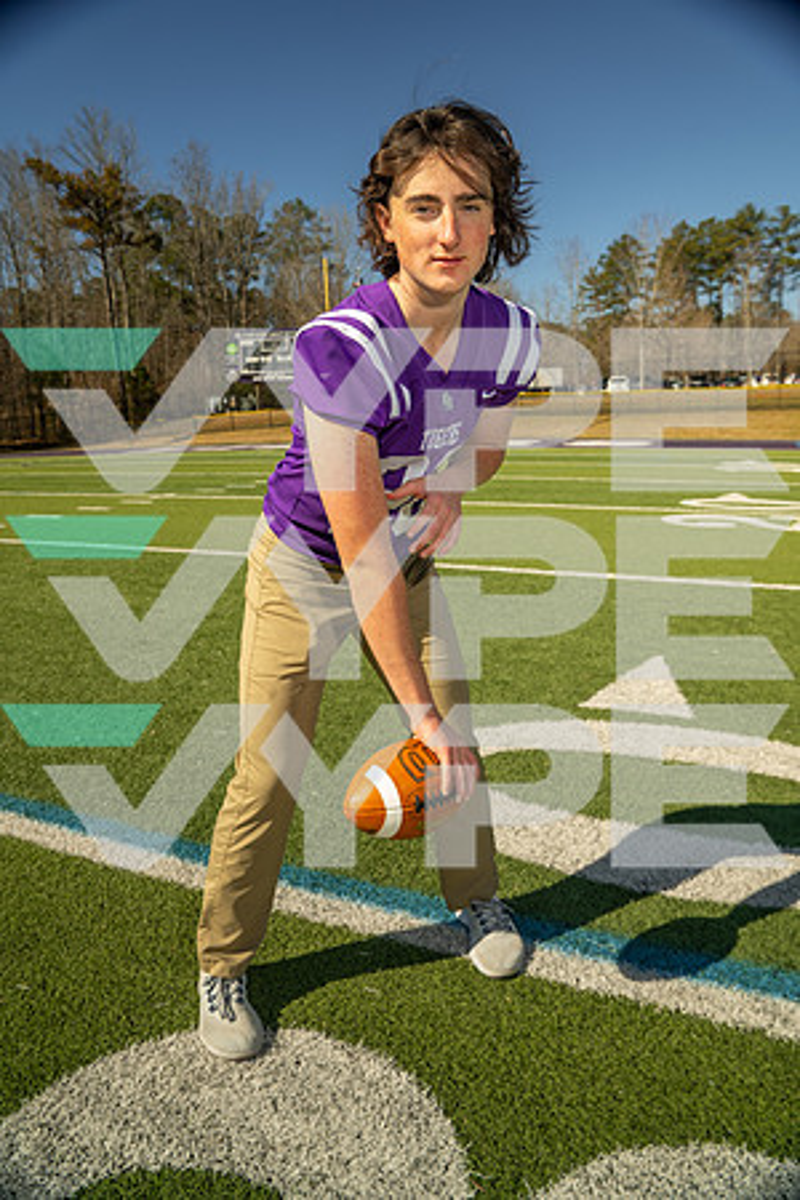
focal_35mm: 24
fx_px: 800
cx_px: 400
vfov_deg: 73.7
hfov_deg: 53.1
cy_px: 600
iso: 100
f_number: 5.6
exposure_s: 1/125
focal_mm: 24
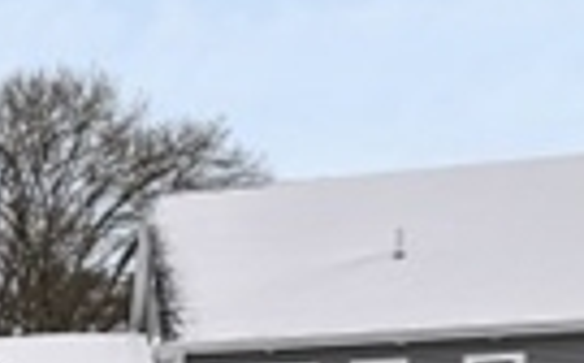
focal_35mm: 108
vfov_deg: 11.4
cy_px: 594
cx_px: -1017
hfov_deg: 12.4
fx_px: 1717
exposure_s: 1/500
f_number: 8
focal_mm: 14
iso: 100
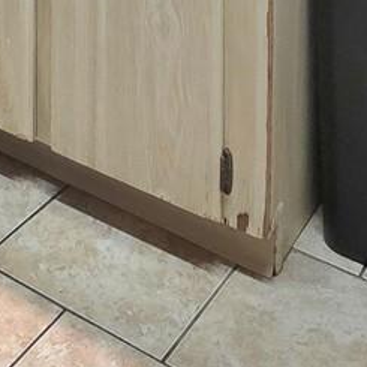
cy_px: -407
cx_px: 37
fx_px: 900
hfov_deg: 22.5
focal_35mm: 75
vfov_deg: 16.4
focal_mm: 2.2
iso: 200
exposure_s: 1/120
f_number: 1.9
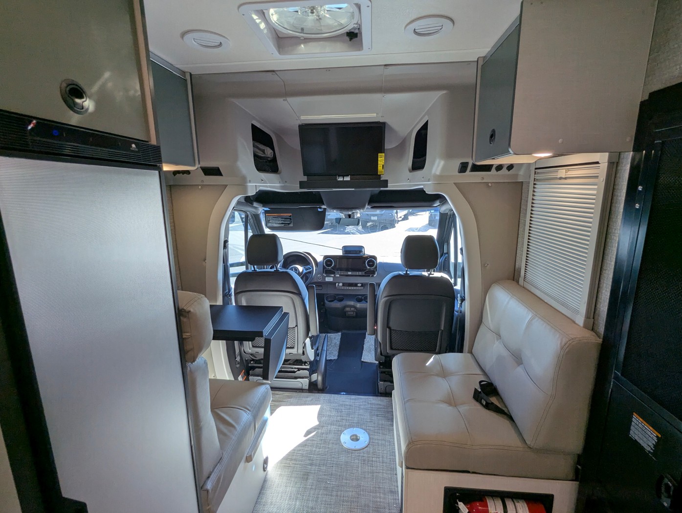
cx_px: 341
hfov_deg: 94.4
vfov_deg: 78.2
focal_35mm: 16
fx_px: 316
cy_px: 256
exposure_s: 1/186
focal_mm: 2.35
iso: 70
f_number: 2.2
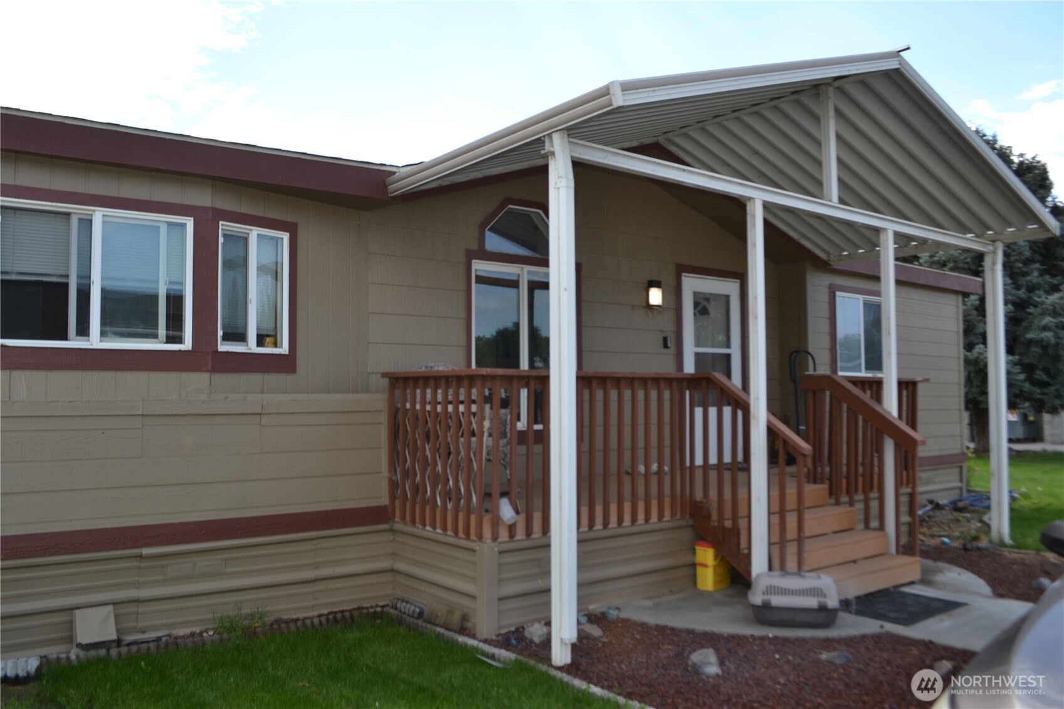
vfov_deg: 47.9
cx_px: 532
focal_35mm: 27
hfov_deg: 67.4
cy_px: 354
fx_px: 798
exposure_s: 1/200
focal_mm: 18
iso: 100
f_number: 6.3
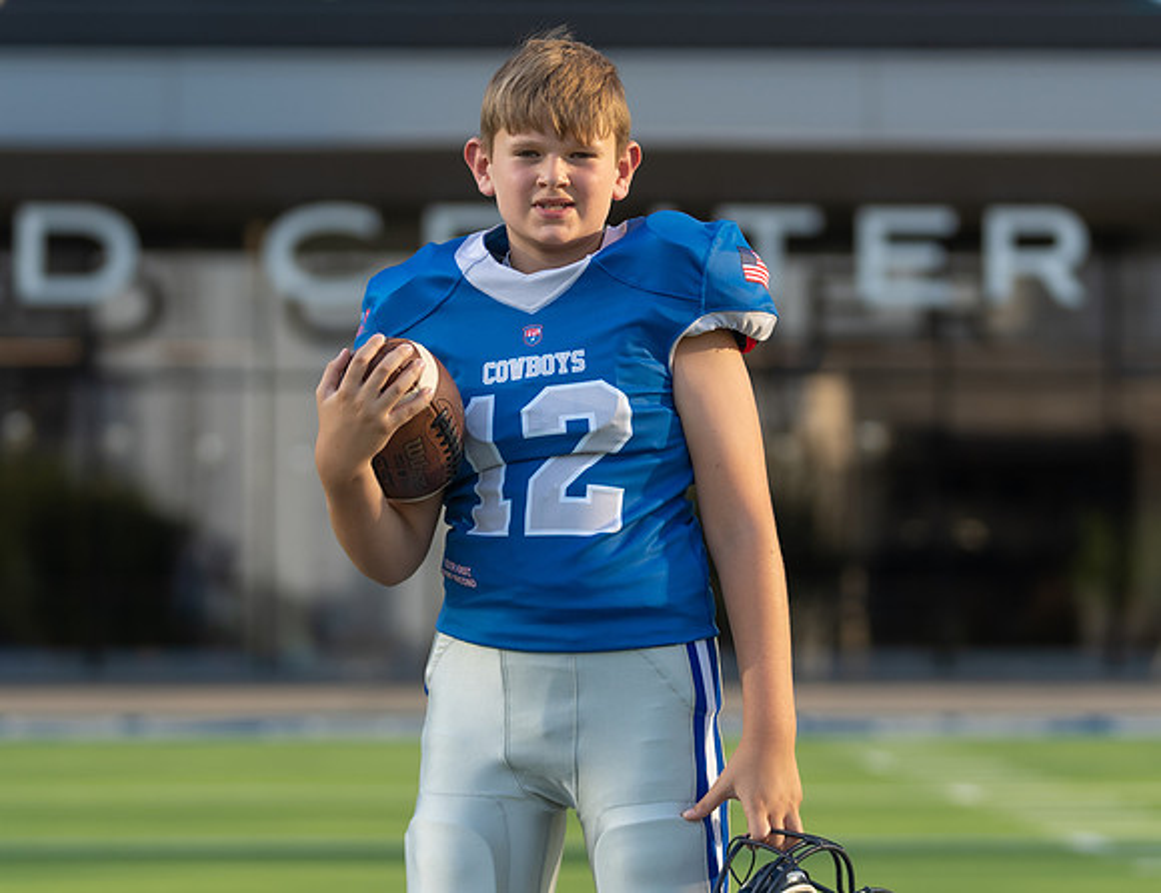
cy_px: 453
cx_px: 584
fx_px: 5698
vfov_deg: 9.0
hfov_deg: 11.6
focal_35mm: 168
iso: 100
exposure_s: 1/640
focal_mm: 103
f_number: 2.8
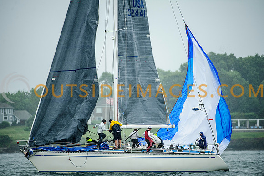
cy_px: 88
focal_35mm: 409
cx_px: 132
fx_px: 2999
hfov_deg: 5.0
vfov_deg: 3.4
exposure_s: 1/800
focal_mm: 400
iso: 640
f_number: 5
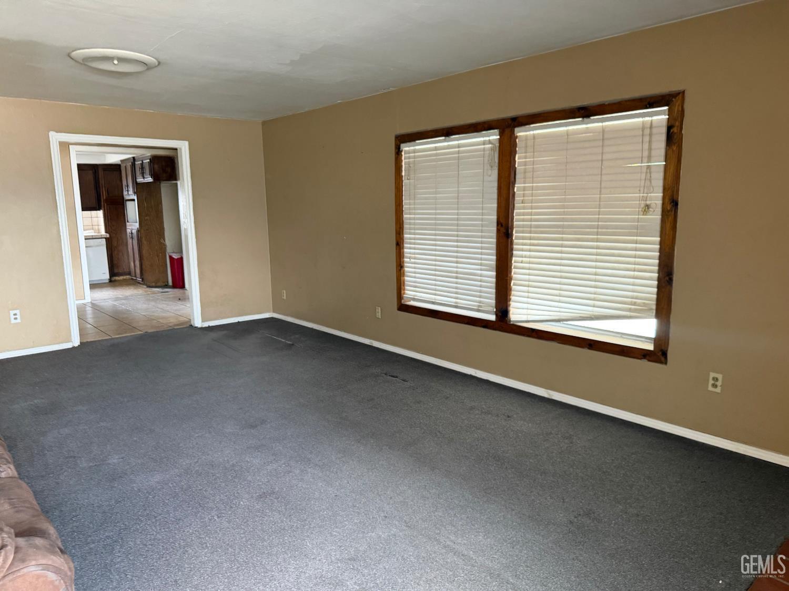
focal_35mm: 24
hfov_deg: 71.6
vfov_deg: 56.8
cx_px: 394
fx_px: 547
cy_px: 296
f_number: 1.78
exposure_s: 1/60
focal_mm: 6.76
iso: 400
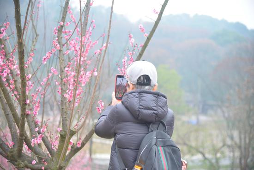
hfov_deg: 24.8
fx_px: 579
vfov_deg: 16.7
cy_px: 85
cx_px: 127
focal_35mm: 82
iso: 250
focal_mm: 82
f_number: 4
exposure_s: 1/100
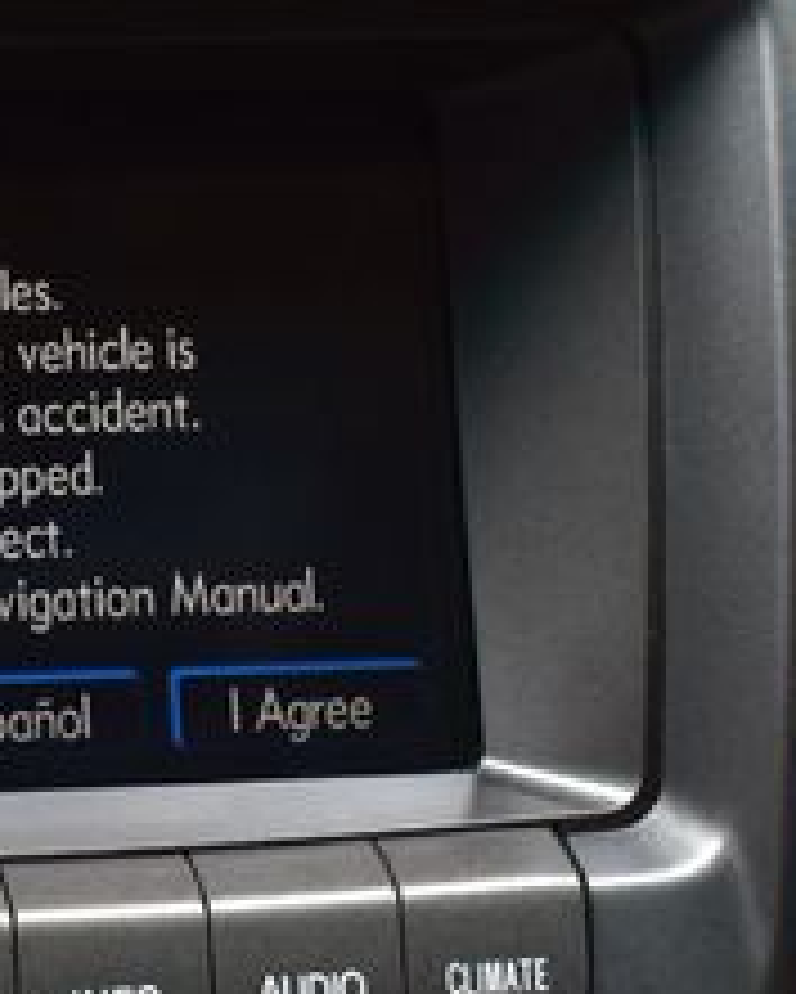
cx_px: -234
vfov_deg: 16.2
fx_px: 3483
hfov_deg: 12.6
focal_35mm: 118
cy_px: 472
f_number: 8
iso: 400
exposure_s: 1/50
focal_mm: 29
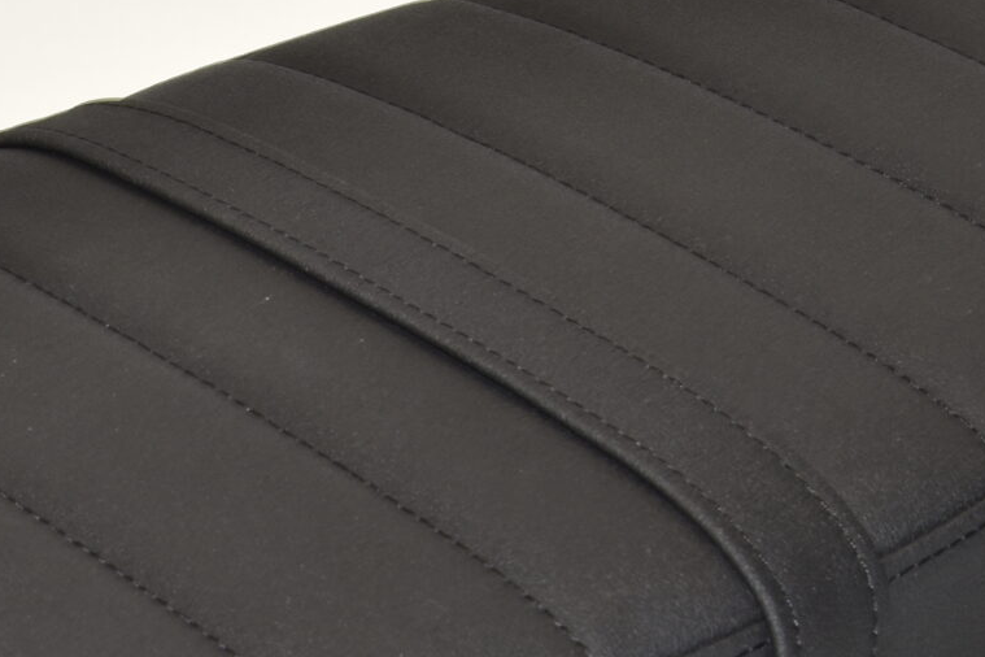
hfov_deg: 11.9
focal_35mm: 172
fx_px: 4706
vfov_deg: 7.9
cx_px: 88
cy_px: 685
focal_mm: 34
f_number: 11
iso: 100
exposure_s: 1/8
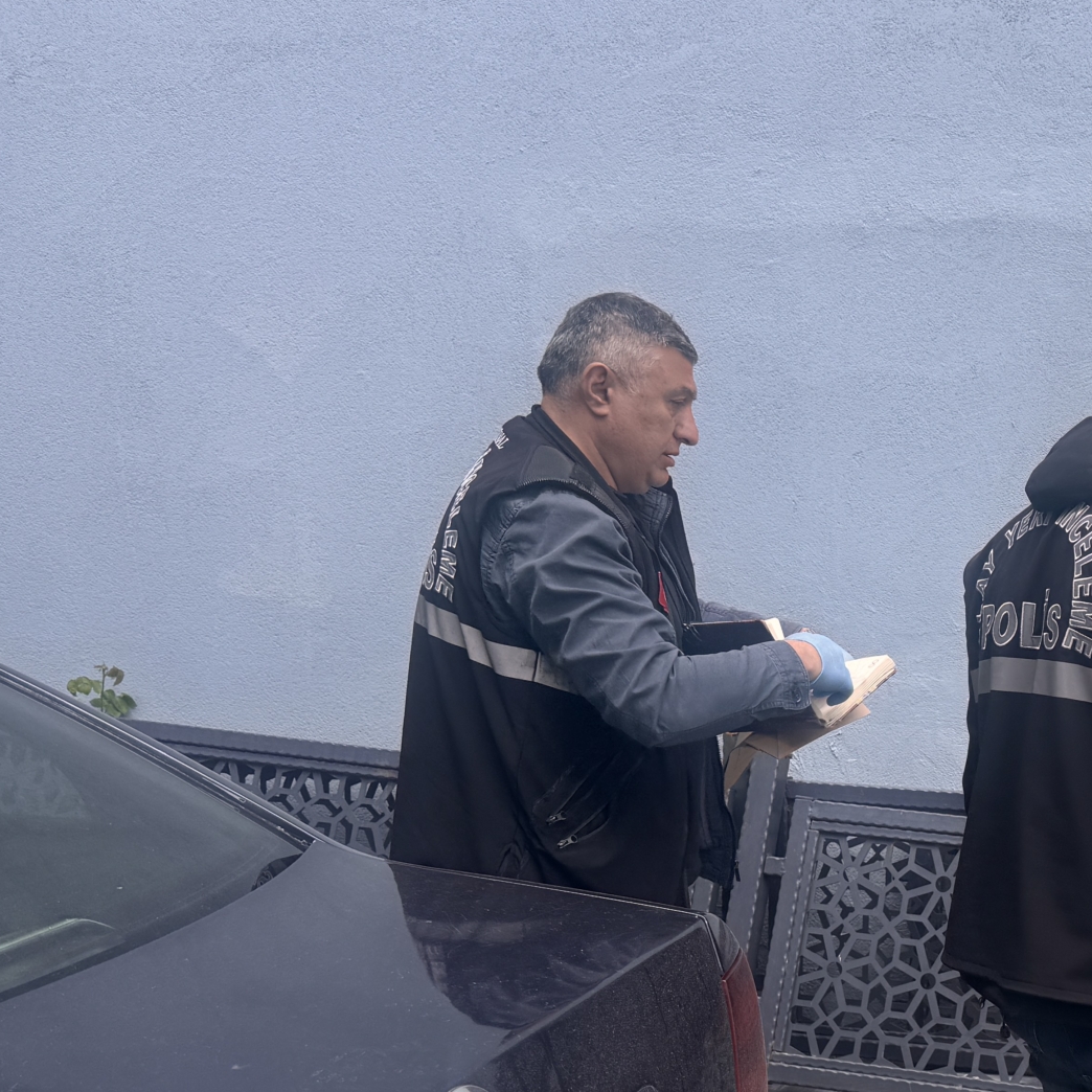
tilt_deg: -13.7
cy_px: 879
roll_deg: -0.2
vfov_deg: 31.9
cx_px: 1127
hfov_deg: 30.2
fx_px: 1856
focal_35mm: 52
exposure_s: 1/1076
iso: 80
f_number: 1.78
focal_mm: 6.76
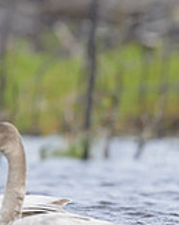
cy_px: 131
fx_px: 14072
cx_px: 189
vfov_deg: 0.9
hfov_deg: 0.7
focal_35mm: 2121
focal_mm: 560
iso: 800
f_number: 5
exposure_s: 1/2000
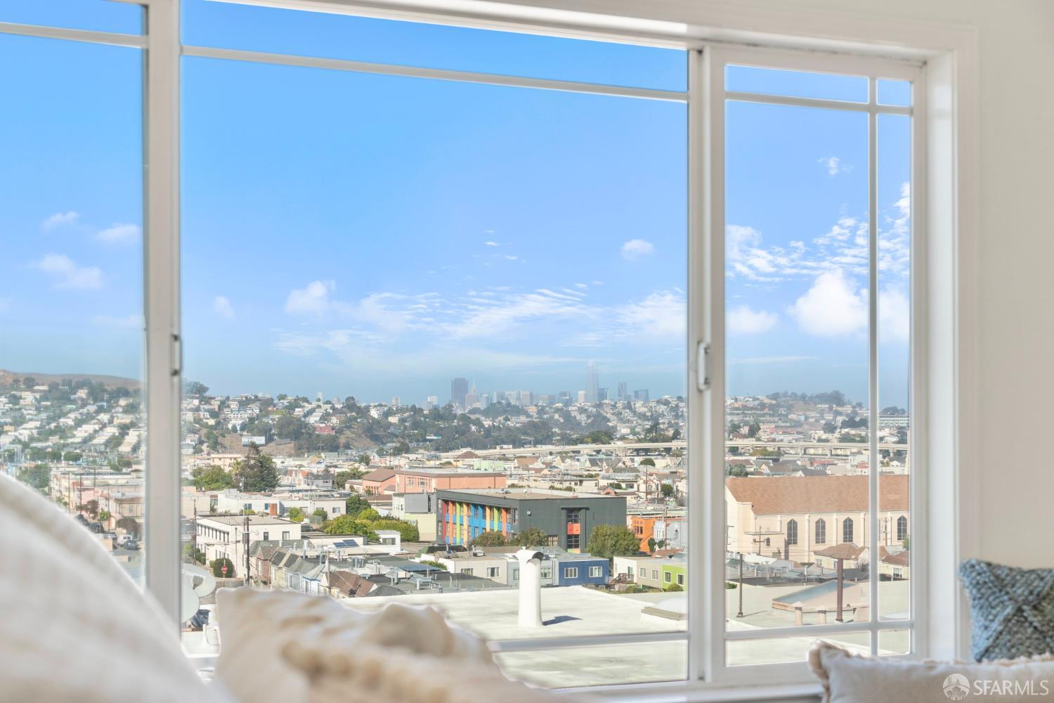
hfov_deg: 38.9
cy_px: 352
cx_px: 527
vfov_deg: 26.5
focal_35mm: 51
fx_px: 1493
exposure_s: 1/250
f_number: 6.3
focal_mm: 51
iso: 400
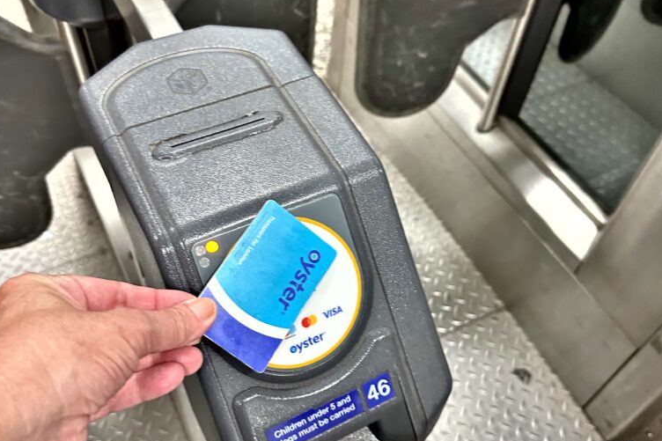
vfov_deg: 38.8
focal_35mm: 34
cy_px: 236
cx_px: 327
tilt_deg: -54.7
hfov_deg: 55.8
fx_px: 625
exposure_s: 1/50
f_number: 1.78
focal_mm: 6.86
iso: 500
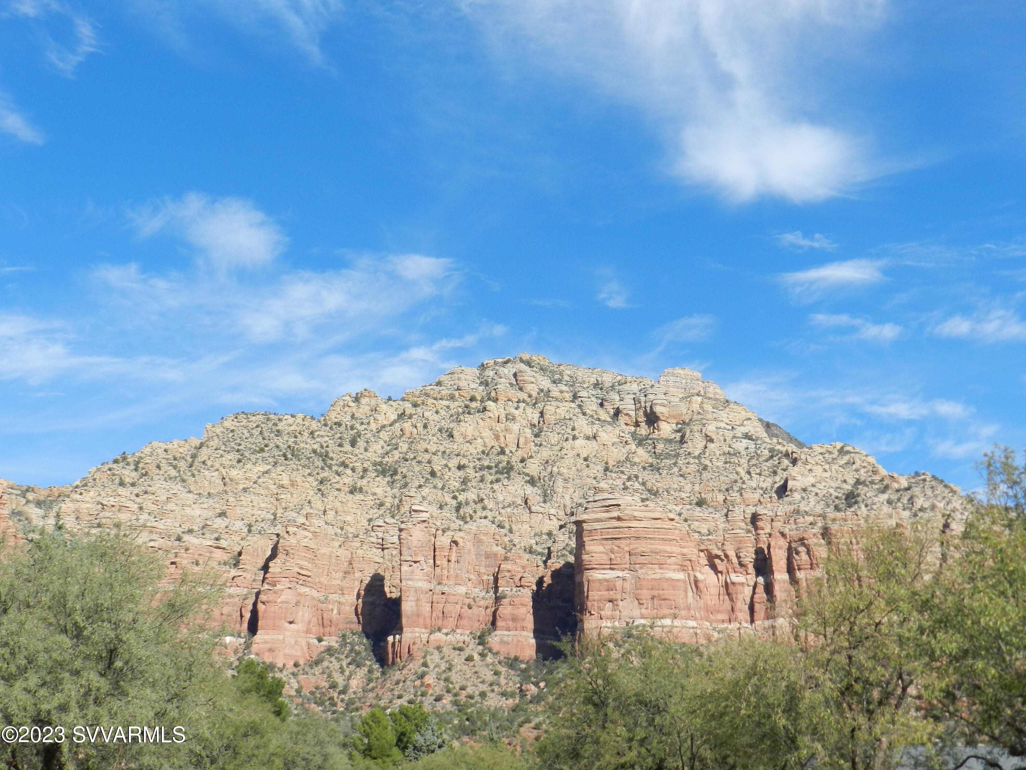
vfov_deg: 27.5
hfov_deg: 36.2
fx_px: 1571
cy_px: 385
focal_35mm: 53
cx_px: 513
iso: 160
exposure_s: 1/1000
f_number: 4.4
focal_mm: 9.4
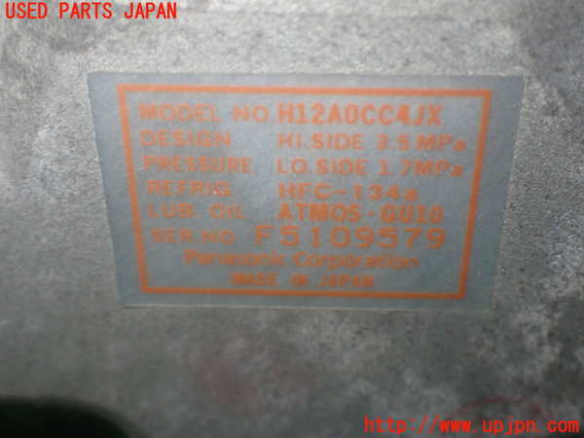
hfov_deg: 38.2
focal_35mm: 50
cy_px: 219
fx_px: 844
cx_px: 292
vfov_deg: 29.1
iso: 320
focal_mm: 9.01
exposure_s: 1/50
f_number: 3.2
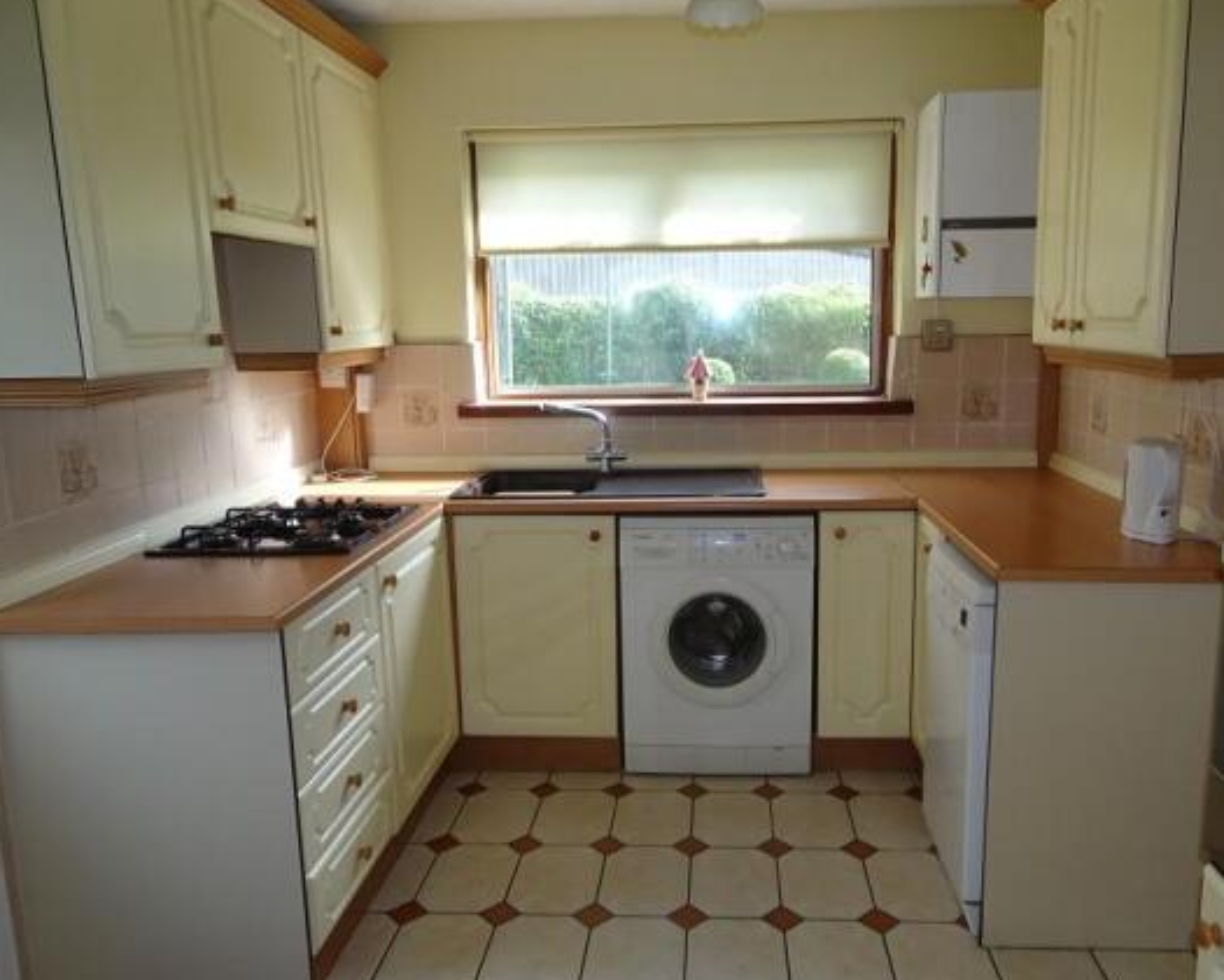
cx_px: 666
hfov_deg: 65.9
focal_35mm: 26
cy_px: 494
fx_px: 942
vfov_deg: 54.9
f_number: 3.5
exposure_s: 1/50
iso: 80
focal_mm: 4.1
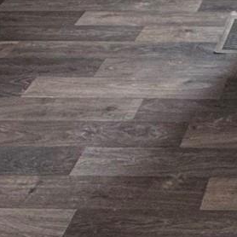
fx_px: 705
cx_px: 353
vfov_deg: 15.6
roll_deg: -0.2
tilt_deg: -7.7
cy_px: -222
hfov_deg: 17.3
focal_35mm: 91
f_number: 2.2
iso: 200
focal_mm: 2.22
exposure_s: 1/99
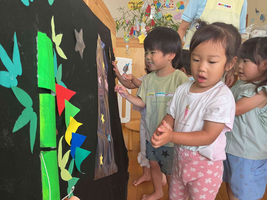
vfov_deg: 48.2
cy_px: 100
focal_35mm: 29
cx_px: 134
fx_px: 224
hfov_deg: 61.7
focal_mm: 3
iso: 50
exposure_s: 1/120
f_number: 1.8
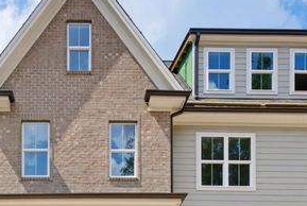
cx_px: 83
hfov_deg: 41.6
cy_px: 301
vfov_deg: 23.9
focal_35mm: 46
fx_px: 393
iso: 80
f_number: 7.1
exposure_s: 1/50
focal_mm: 13
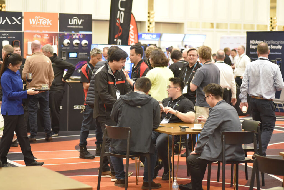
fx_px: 789
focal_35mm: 100
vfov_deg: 13.7
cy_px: 95
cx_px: 142
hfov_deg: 20.4
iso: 4500
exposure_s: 1/125
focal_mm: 100
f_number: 2.8
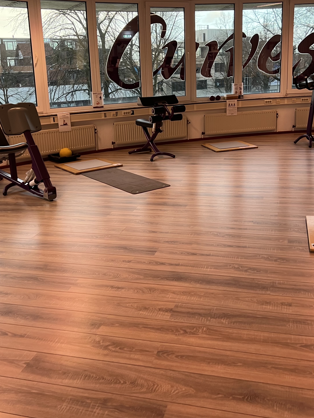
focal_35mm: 36
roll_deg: +0.5
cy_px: 163
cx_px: 170
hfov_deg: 39.6
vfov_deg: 51.0
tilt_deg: -12.5
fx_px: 435
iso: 80
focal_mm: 5.7
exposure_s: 1/50
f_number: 1.5
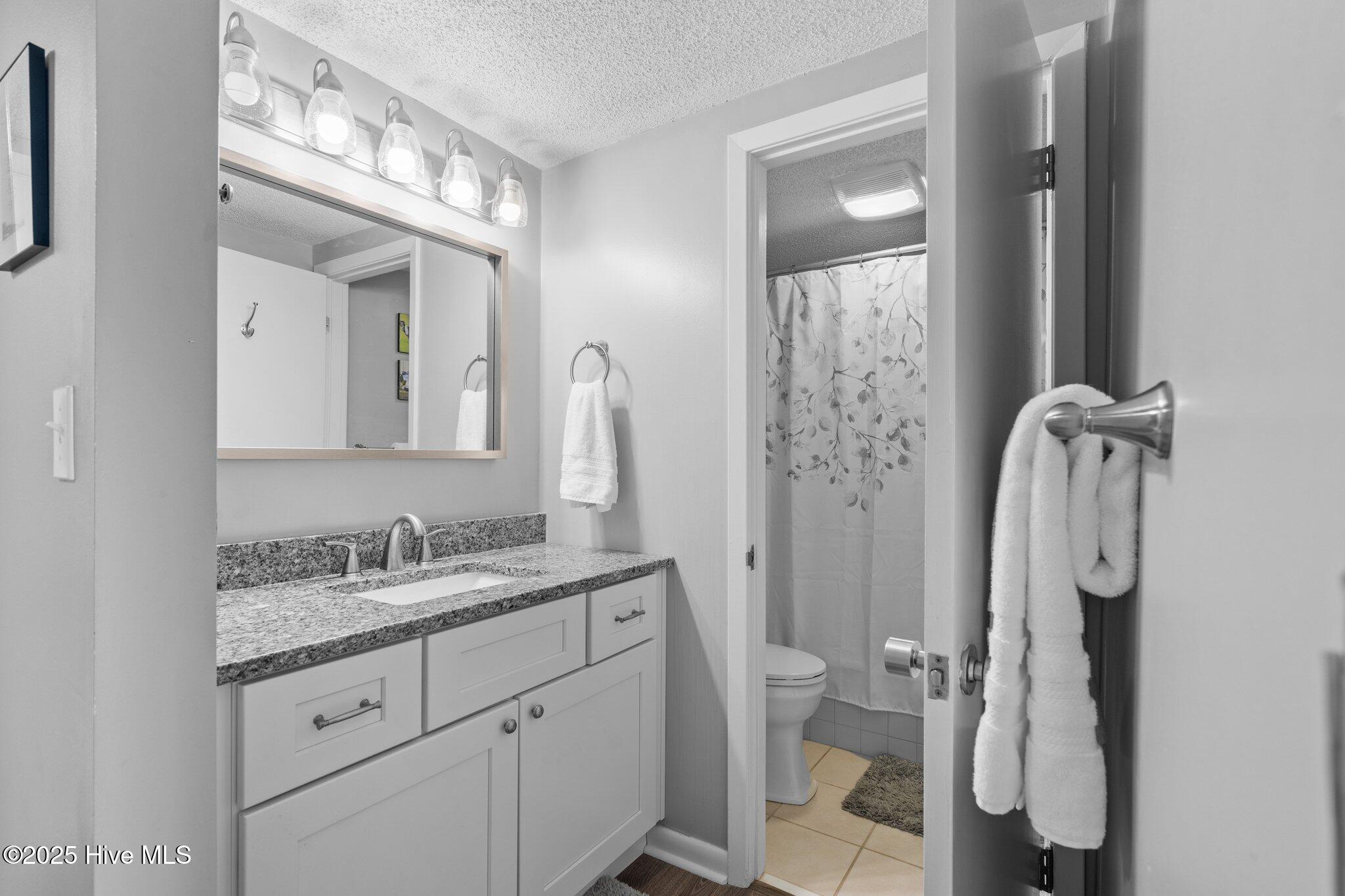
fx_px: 598
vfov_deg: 73.7
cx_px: 672
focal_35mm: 16
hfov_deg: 96.7
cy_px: 448
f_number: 7.1
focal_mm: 16
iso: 400
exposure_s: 1/2
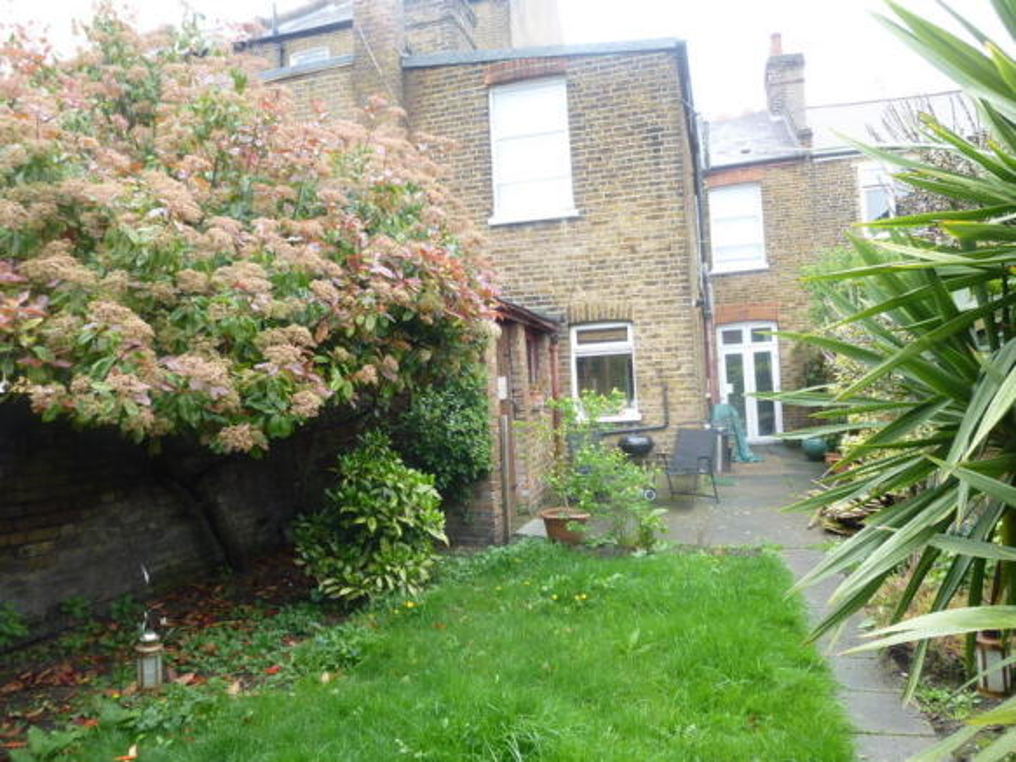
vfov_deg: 54.9
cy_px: 381
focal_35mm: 25
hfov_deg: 69.4
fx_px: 734
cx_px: 508
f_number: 3.1
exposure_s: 1/60
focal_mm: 4.5
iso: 125
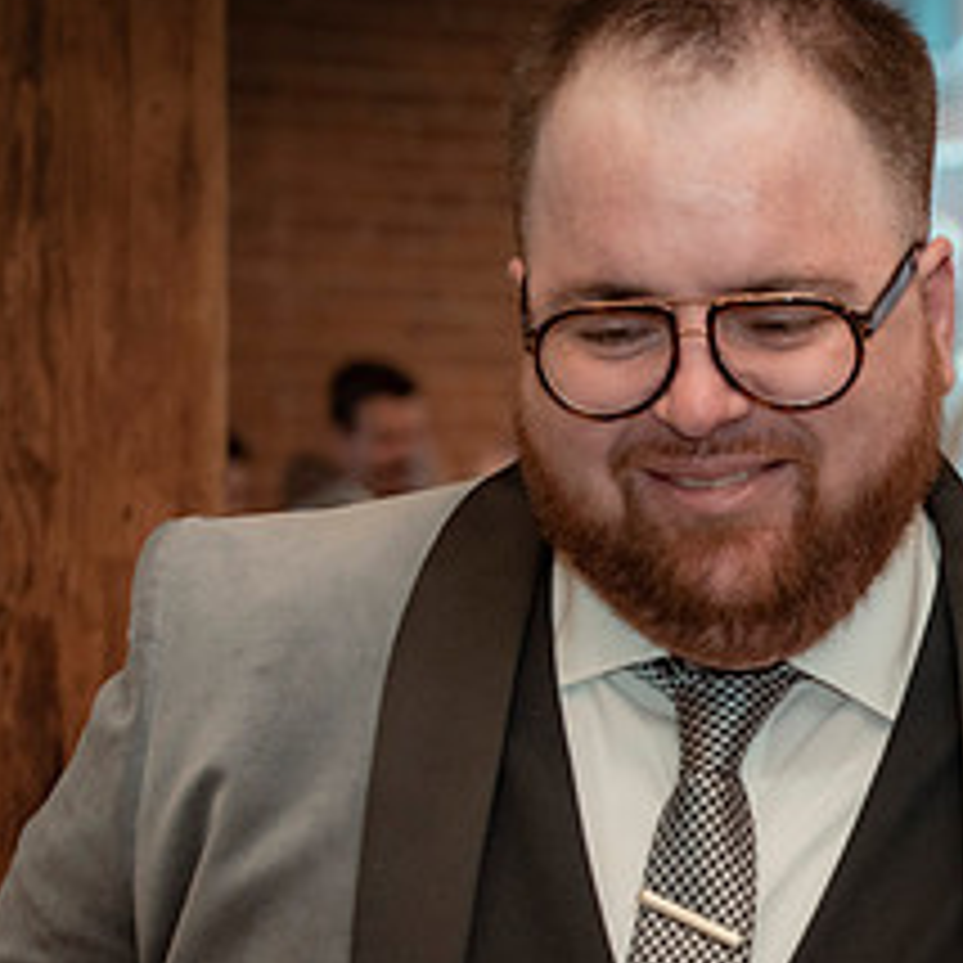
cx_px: 1080
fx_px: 5067
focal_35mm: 161
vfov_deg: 10.8
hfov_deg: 10.7
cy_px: 763
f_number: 5
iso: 800
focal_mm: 70
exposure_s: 1/125
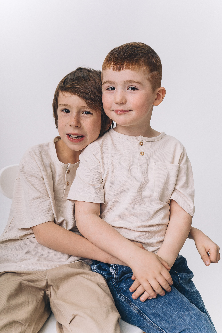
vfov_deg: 48.5
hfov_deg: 33.4
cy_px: 166
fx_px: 370
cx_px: 111
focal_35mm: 40
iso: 160
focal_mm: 40
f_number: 4
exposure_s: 1/250
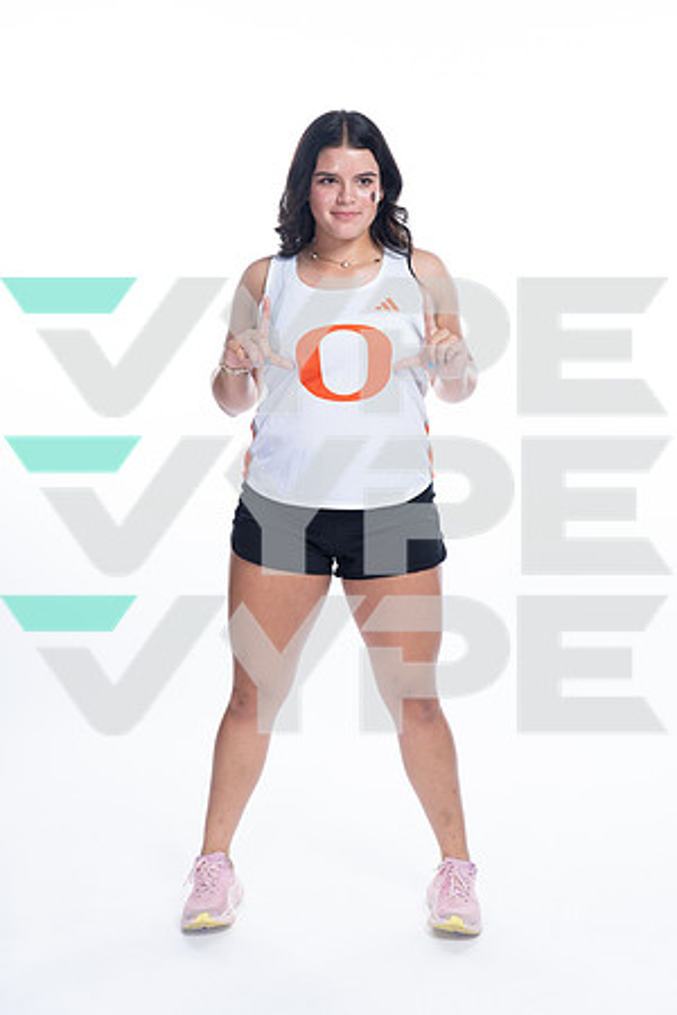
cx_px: 338
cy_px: 508
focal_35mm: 58
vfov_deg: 34.5
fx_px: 1636
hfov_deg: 23.4
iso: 400
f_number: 5.6
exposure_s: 1/250
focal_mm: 58
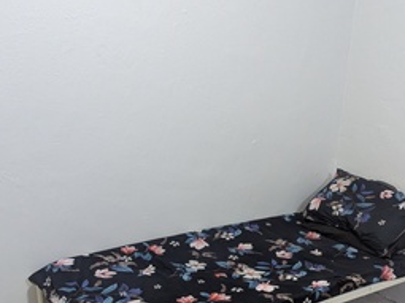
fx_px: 503
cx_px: 257
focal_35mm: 43
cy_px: 242
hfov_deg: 43.5
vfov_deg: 32.7
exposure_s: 1/93.2
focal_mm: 6.81
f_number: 1.85
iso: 2071
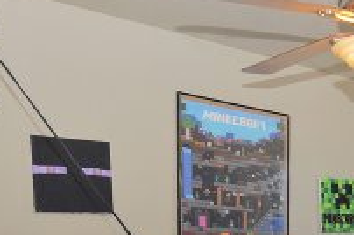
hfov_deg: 31.5
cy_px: 346
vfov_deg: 20.5
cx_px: 382
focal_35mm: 57
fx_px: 560
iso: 200
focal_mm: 12
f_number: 4
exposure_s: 1/60
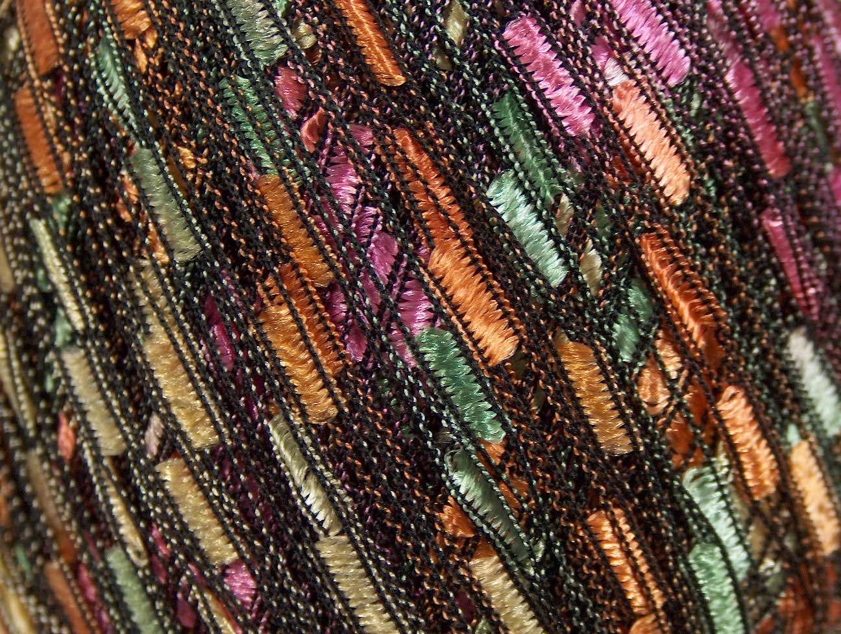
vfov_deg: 17.6
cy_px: 317
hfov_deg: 23.3
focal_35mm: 84
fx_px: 2044
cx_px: 420
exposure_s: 1/4.31
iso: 100
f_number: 2.9
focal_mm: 17.25
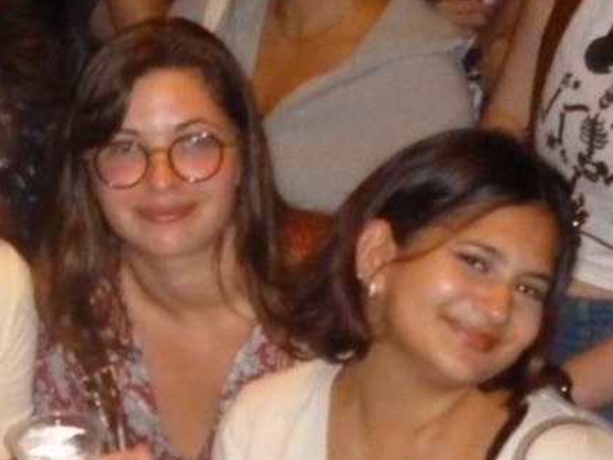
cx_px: -37
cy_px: 387
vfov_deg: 14.0
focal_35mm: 105
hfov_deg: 18.1
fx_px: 1859
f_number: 3.1
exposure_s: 1/60
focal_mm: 5
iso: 640
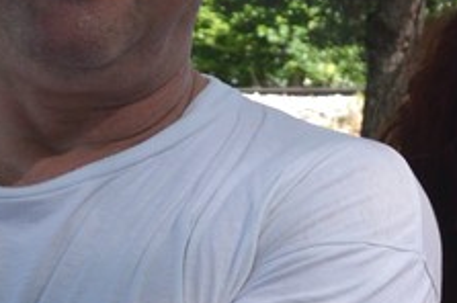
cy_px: 522
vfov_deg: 5.9
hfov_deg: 8.8
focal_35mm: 230
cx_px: 633
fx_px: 2911
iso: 125
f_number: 5.6
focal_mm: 21
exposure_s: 1/125
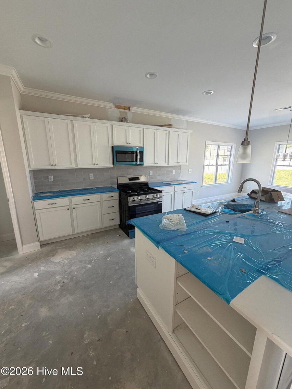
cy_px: 194
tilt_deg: -12.6
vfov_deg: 102.1
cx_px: 146
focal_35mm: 14
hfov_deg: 85.7
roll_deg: -0.8
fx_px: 157
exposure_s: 1/121
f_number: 2.2
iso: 200
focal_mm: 2.22
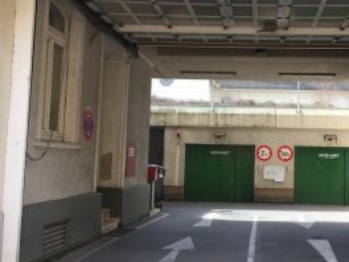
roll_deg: -1.4
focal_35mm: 44
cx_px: 252
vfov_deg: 32.9
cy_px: 123
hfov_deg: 41.9
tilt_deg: +3.8
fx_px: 444
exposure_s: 1/332
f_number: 2.2
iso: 32
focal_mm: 4.15
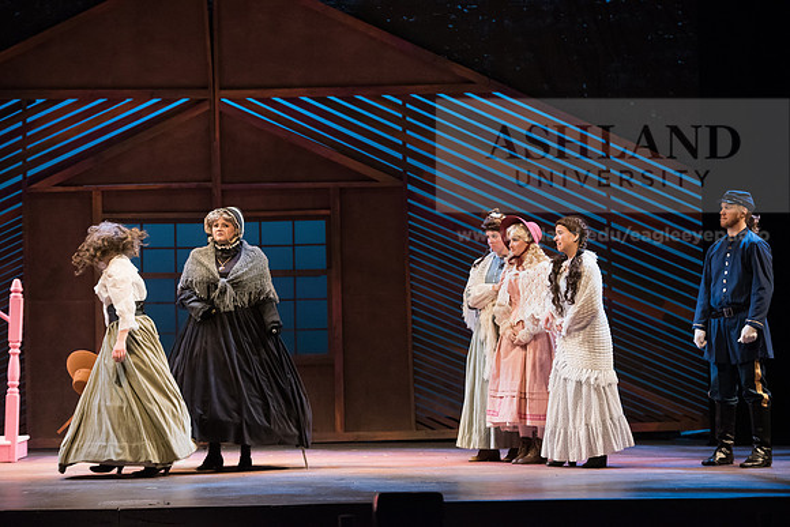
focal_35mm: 105
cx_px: 395
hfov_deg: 19.5
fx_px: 2305
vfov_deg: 13.0
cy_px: 264
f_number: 4
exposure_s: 1/320
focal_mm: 105
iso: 5000
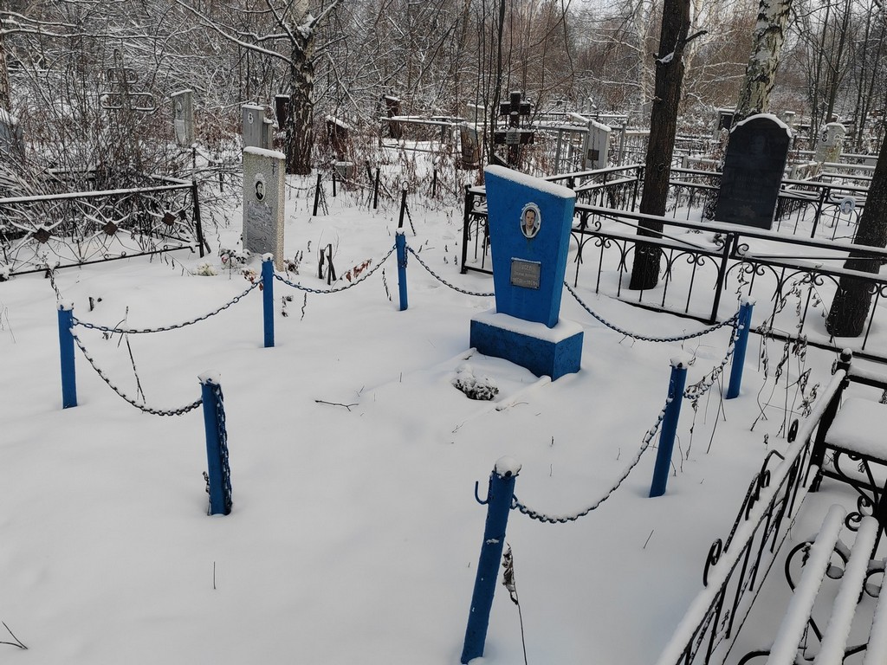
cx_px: 444
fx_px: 692
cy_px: 332
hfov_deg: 65.3
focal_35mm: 27
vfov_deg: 51.4
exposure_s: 1/555
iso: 120
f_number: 1.9
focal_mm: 5.52
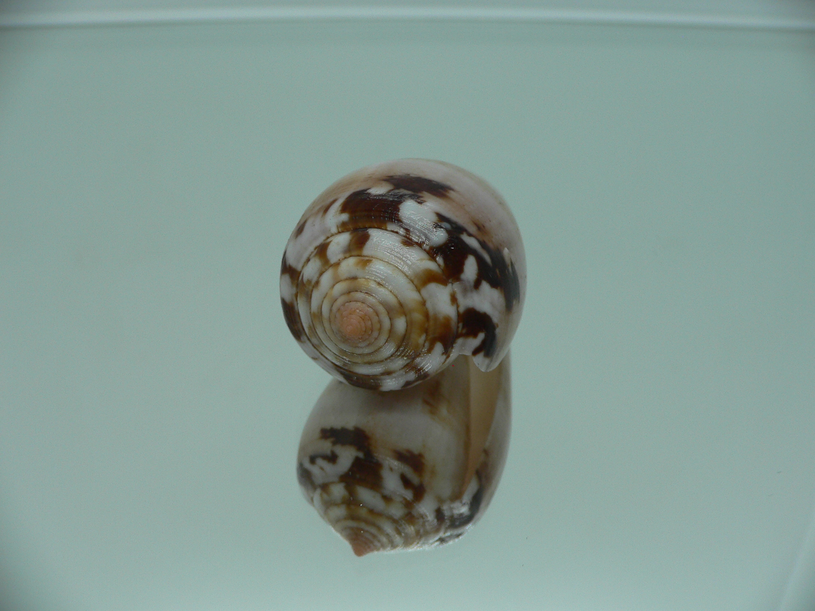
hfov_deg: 52.6
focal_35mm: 35
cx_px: 408
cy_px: 306
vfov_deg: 40.7
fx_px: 824
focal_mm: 4.6
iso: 80
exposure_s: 1/60
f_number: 2.8
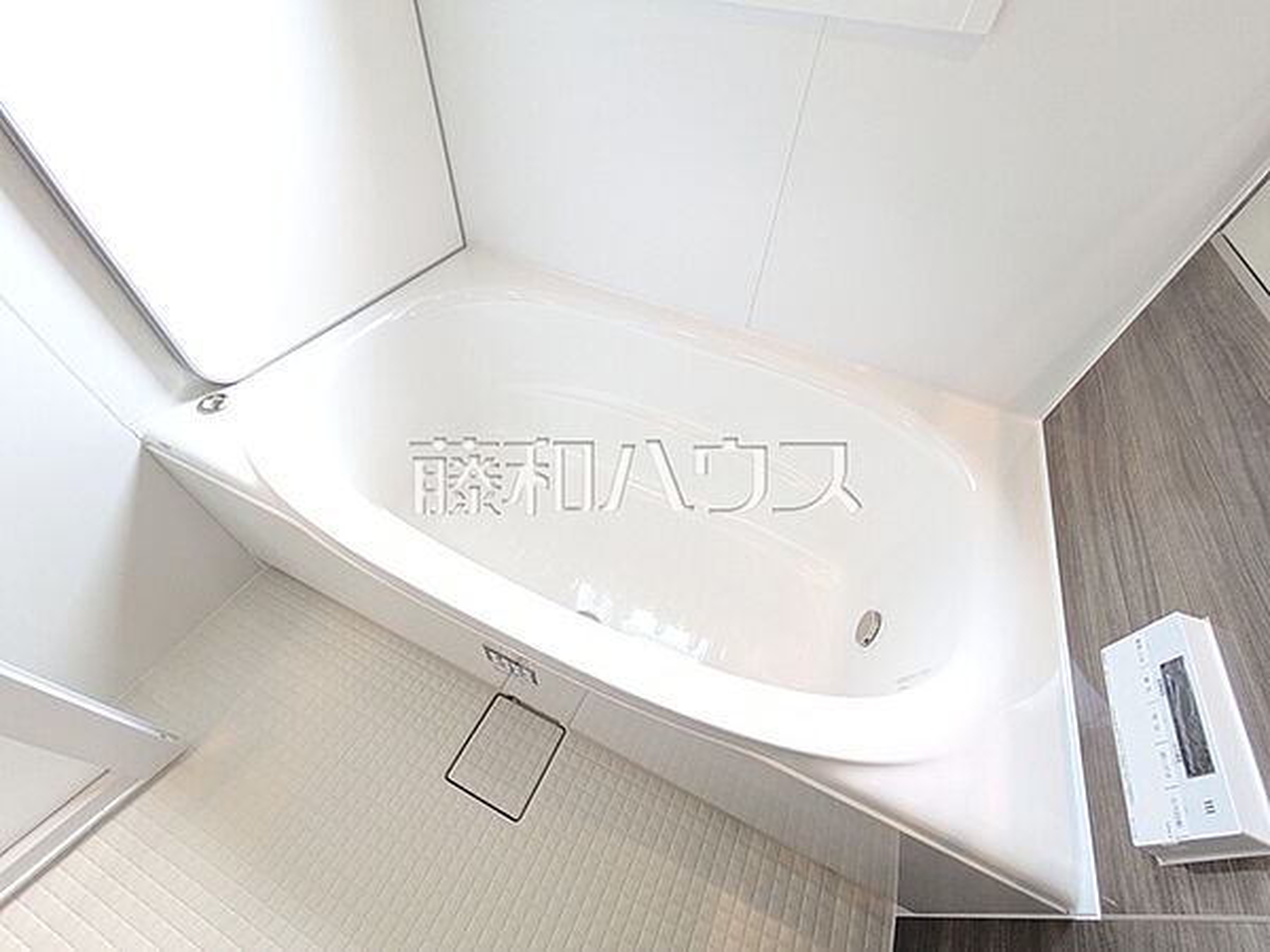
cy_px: 476
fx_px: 514
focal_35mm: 14
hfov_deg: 102.1
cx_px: 635
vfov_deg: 85.7
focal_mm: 1.83
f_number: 2.2
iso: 55
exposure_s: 1/131
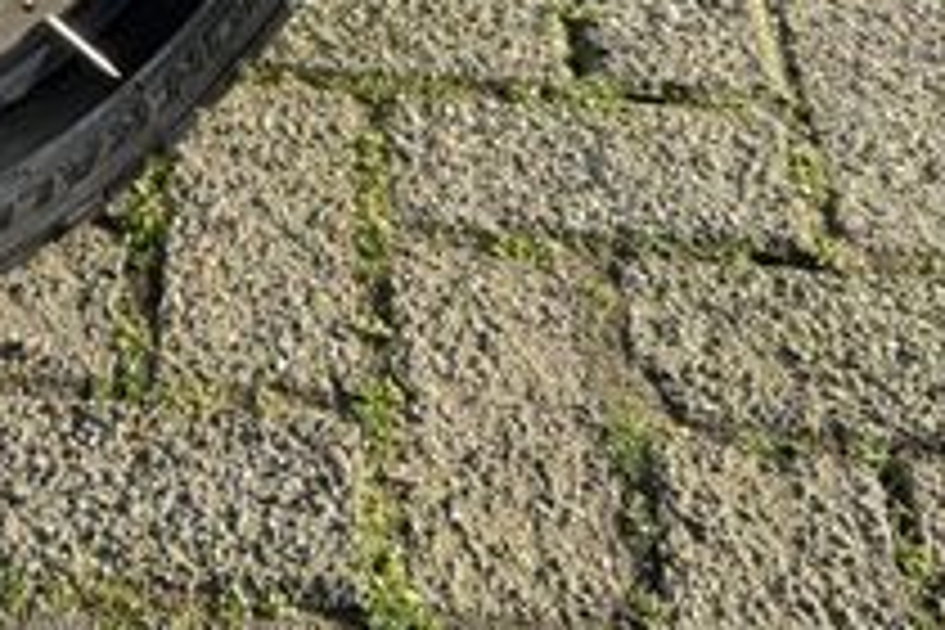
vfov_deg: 15.7
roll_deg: +4.6
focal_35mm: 76
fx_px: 1995
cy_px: -446
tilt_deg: -26.1
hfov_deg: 25.1
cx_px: -45
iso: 100
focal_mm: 6.76
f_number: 1.78
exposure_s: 1/1464
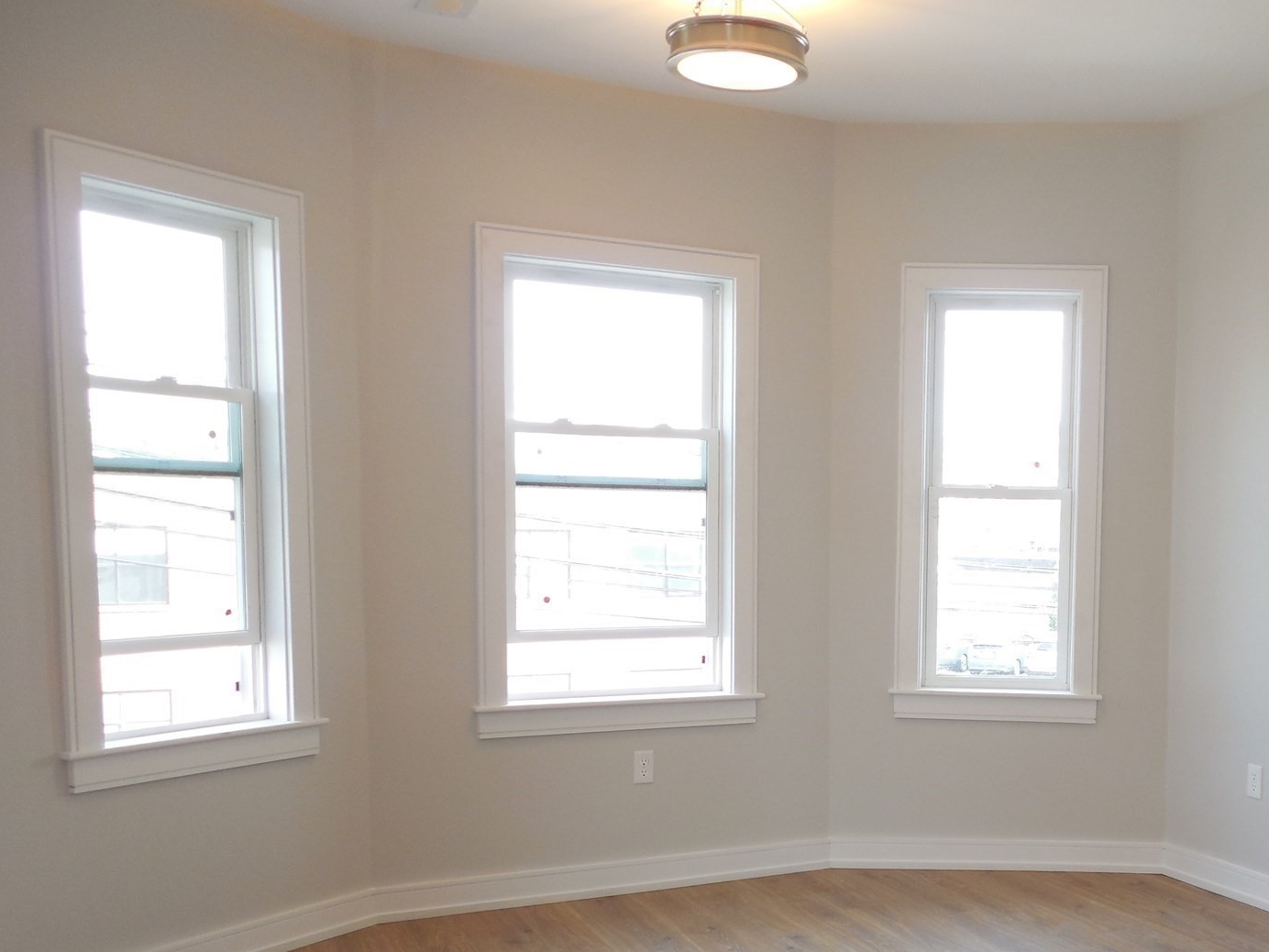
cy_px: 637
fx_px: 1356
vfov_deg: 38.2
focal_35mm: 37
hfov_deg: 48.4
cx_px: 933
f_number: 3.3
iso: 125
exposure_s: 1/30
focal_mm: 4.5
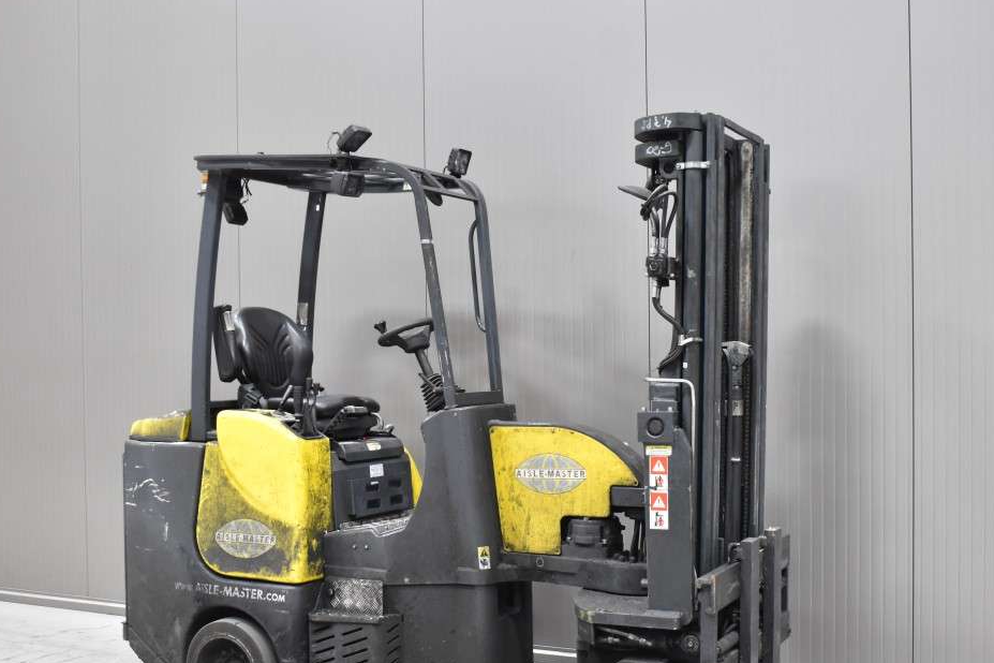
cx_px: 509
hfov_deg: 43.9
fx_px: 1233
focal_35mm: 45
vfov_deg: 30.0
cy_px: 400
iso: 1600
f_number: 4.5
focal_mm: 23
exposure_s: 1/30
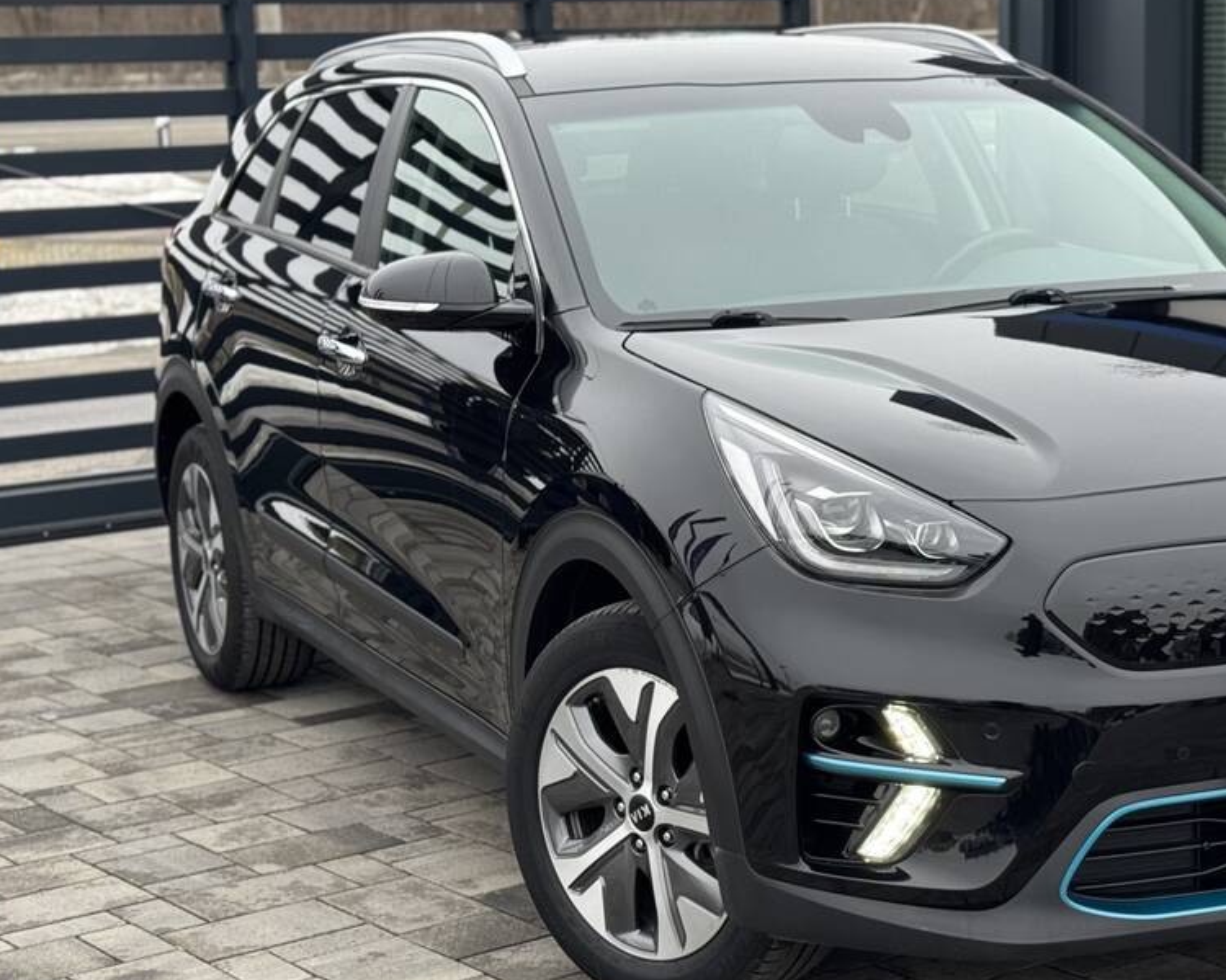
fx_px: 2721
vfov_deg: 20.4
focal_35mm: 75
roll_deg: +1.0
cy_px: 528
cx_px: 942
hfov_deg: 25.1
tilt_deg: -11.6
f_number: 1.78
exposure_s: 1/394
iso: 64
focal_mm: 6.76
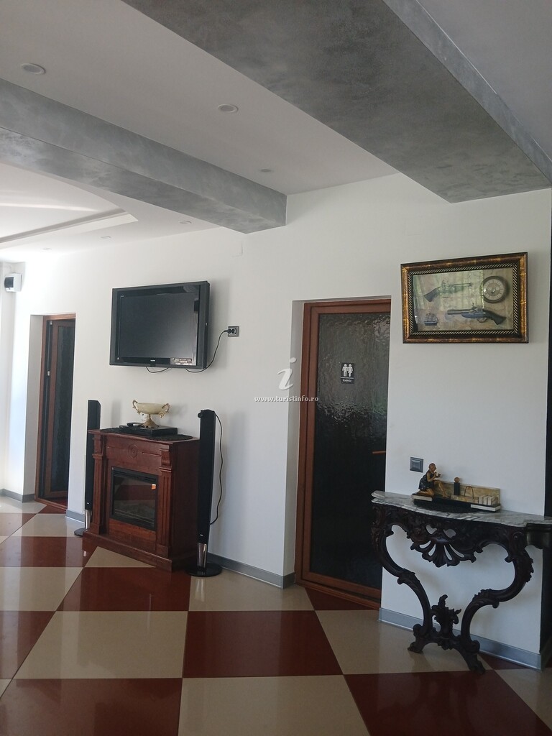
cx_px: 276
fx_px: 553
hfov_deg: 53.1
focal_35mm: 26
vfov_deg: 67.3
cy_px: 368
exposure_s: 1/50
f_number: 1.8
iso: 125
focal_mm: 3.98
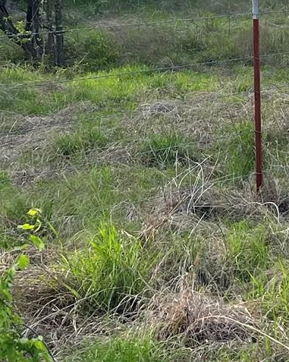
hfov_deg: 14.0
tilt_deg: -5.3
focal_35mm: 109
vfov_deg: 17.3
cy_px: 8
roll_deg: -0.4
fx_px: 1167
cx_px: 272
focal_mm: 5.1
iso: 50
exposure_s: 1/2755
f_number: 1.6
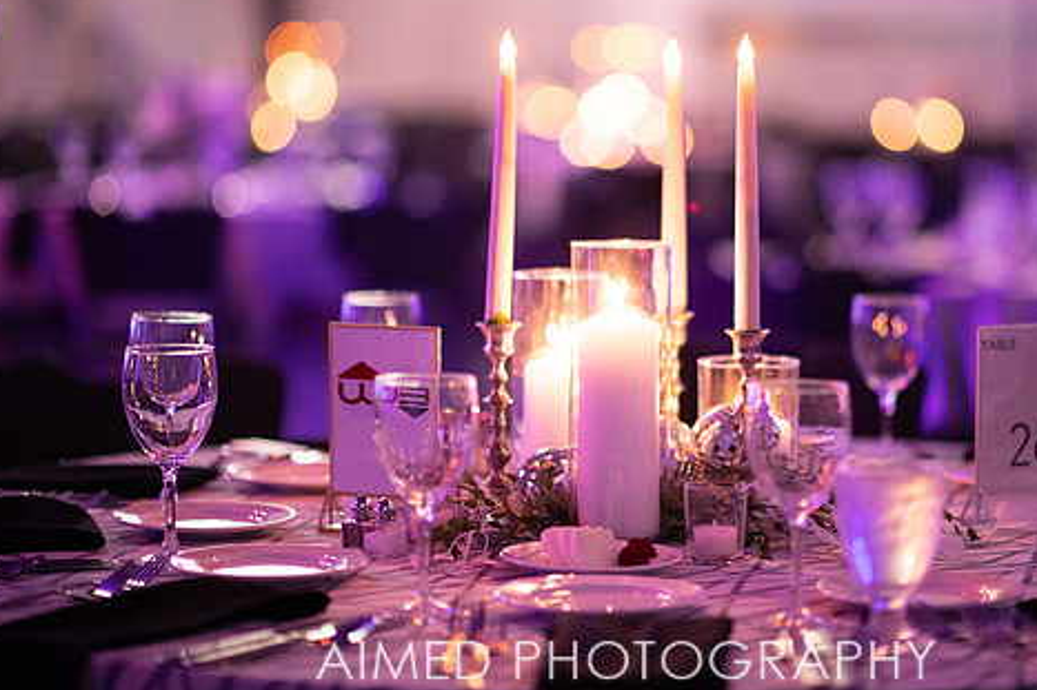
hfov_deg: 18.7
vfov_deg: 12.6
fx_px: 3139
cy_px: 274
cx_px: 628
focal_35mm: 109
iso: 2000
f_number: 1.4
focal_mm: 85
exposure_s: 1/200
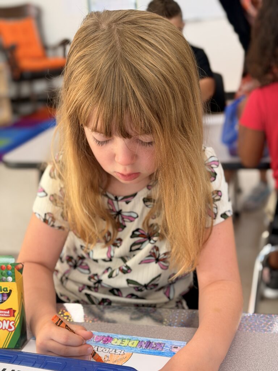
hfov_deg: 30.3
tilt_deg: -16.9
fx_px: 514
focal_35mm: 48
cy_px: 186
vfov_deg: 39.7
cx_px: 139
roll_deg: +3.5
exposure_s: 1/120
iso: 64
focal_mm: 6.76
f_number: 1.78
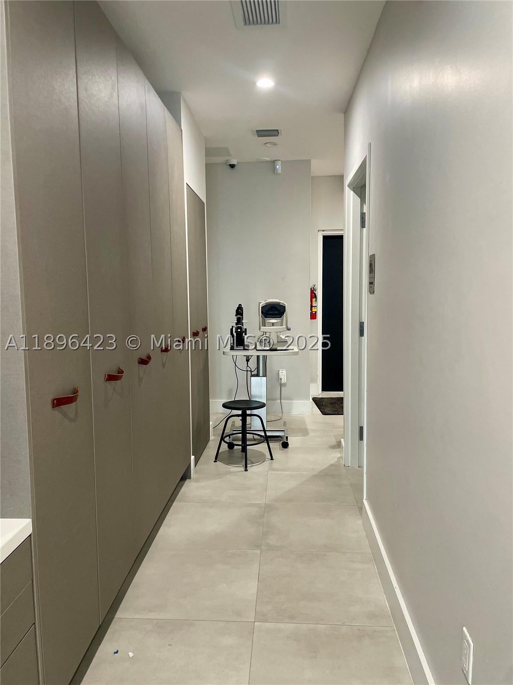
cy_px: 342
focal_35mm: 26
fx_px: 514
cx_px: 256
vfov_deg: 67.3
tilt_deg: -4.2
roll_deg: +1.4
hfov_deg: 53.1
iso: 200
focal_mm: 4.2
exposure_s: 1/60
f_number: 1.6
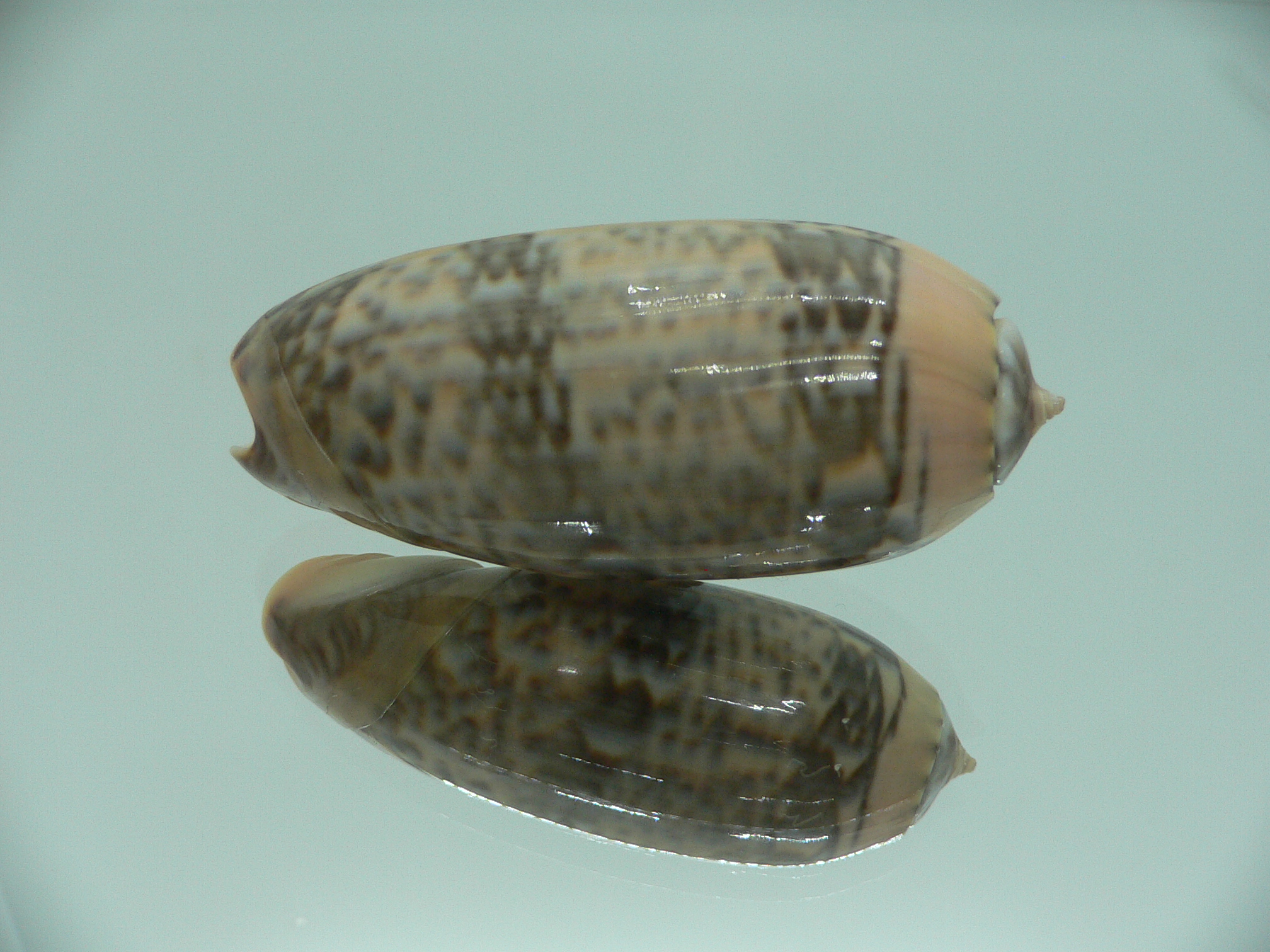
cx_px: 635
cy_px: 476
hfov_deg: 52.6
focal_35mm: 35
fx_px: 1284
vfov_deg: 40.7
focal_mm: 4.6
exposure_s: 1/60
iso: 100
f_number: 2.8
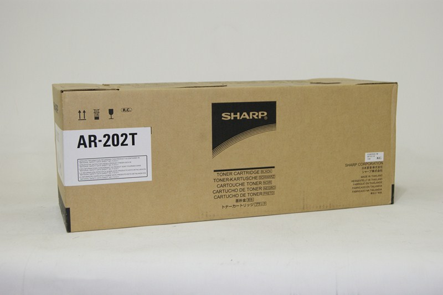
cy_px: 148
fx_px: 645
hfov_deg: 37.9
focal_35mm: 52
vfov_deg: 25.7
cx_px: 222
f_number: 5.6
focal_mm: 35
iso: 400
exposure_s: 1/60
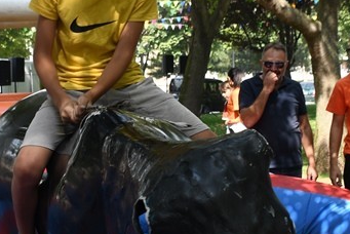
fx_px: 876
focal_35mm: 90
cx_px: 164
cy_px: 139
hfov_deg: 22.6
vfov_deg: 15.2
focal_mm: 20
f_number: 6.3
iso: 100
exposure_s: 1/125
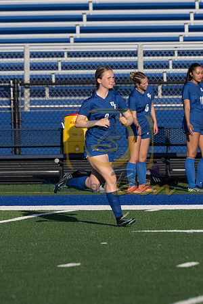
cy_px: 117
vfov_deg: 3.8
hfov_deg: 2.5
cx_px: 84
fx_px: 4621
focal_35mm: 546
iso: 160
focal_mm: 200
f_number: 4.5
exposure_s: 1/1600
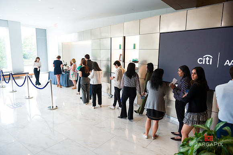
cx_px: 116
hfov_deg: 73.8
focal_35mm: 24
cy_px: 78
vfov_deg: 53.1
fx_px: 155
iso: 1600
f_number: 4
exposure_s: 1/640
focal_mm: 24
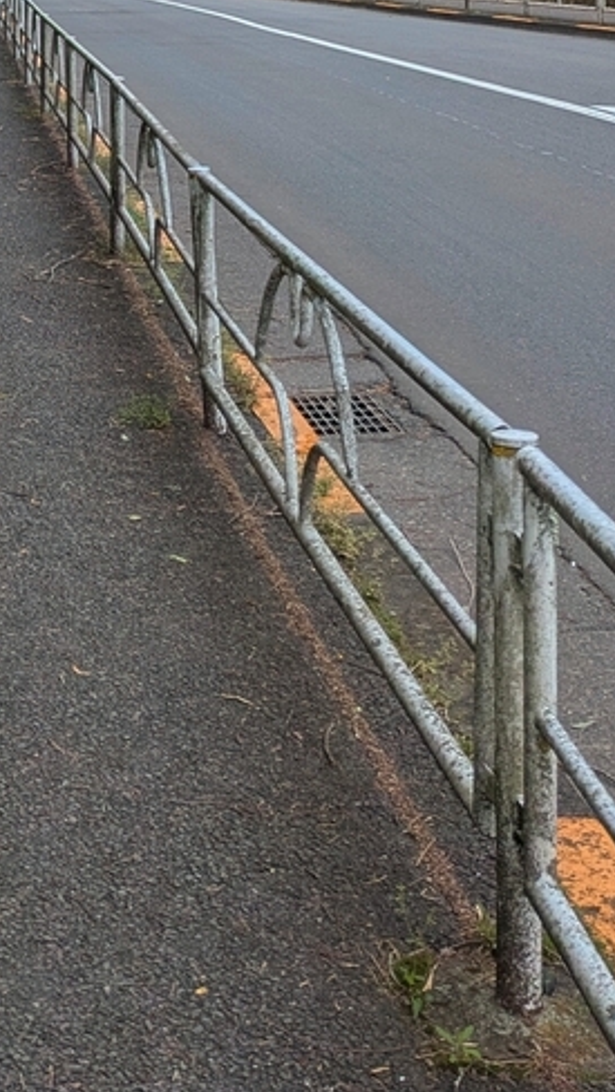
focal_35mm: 67
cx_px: -28
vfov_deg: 28.9
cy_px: -67
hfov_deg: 17.5
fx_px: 1940
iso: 47
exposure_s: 1/1110
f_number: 1.89
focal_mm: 5.43
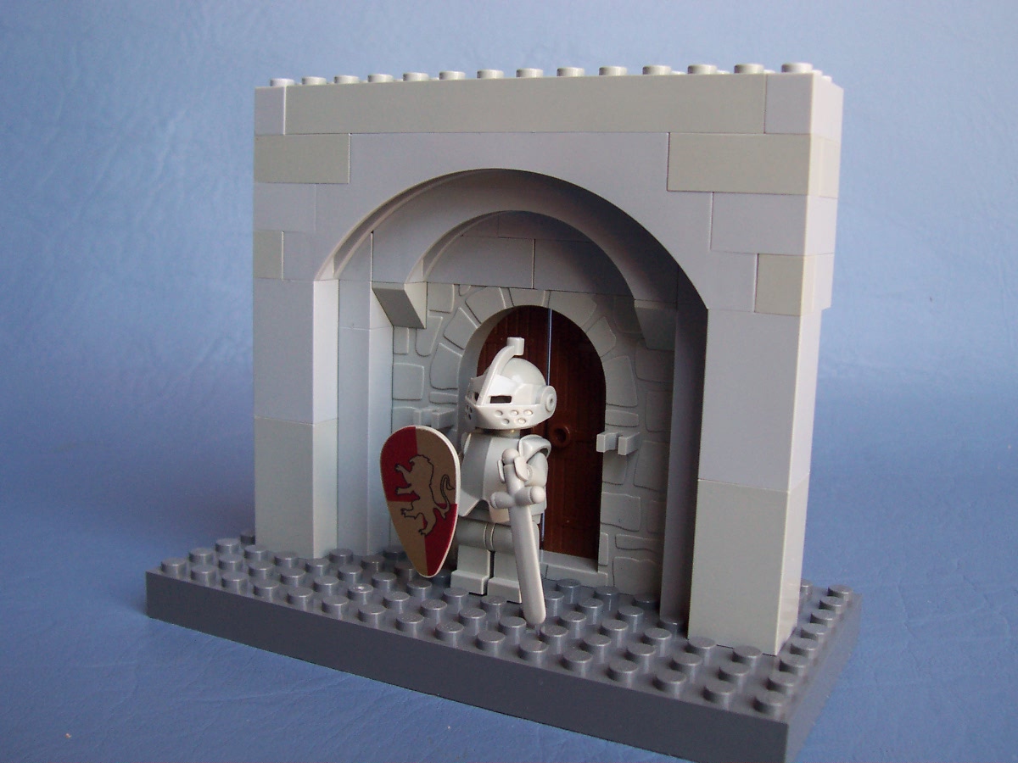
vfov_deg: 38.7
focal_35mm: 37
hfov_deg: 50.1
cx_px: 509
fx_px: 1088
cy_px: 382
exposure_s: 1/125
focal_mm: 5.6
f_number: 2.8
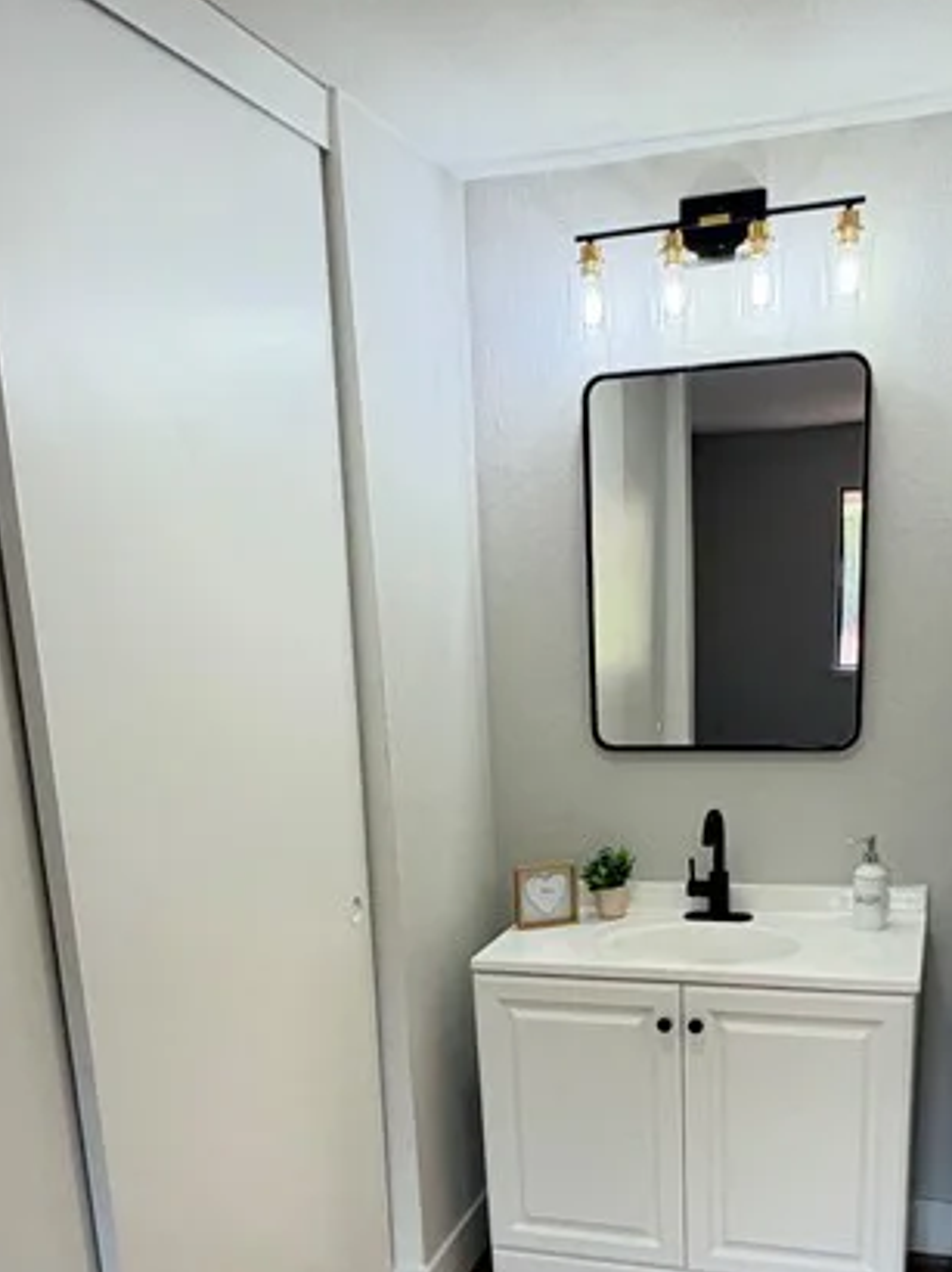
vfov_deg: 50.4
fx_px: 1285
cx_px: 530
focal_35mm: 35
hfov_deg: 40.6
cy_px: 959
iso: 100
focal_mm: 2.22
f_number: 2.2
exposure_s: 1/120
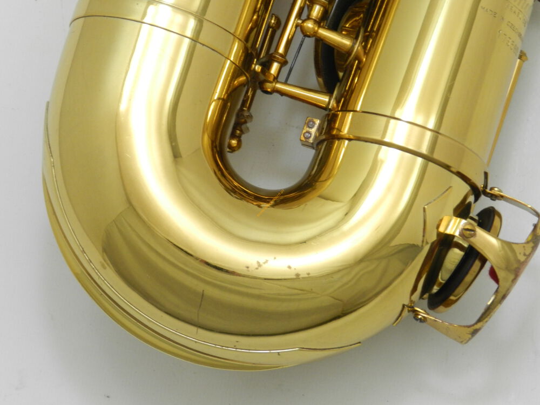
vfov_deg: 6.9
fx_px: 3354
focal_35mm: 215
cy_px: 202
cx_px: 270
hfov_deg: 9.2
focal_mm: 38.2
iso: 400
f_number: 5.6
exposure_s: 1/30
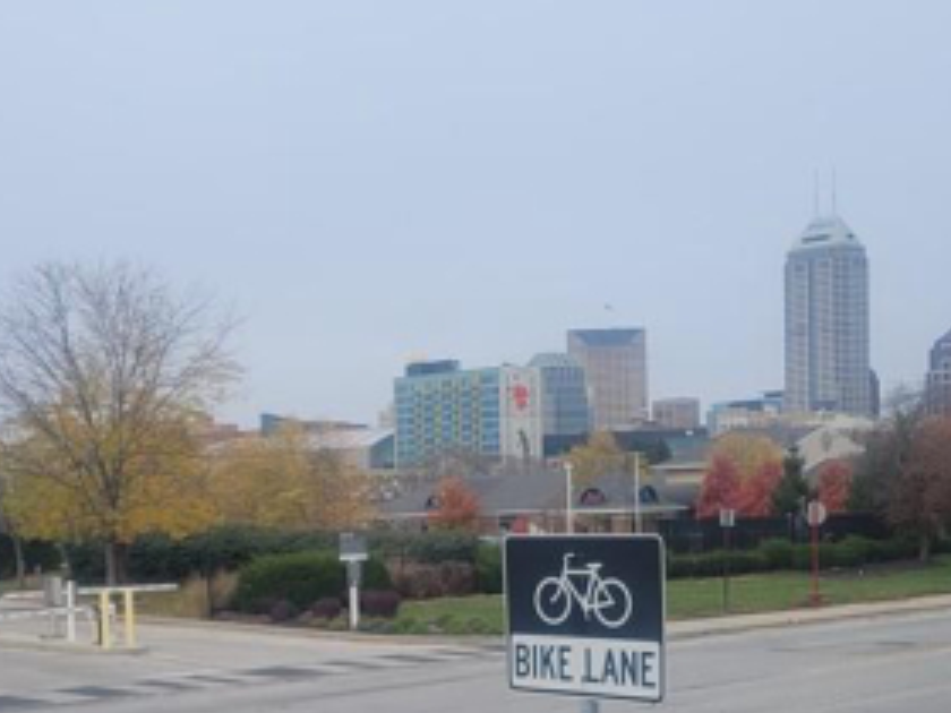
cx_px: 464
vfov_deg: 23.0
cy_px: 652
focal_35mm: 62
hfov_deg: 31.2
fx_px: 1703
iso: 40
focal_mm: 5.4
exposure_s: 1/1358
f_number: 1.8
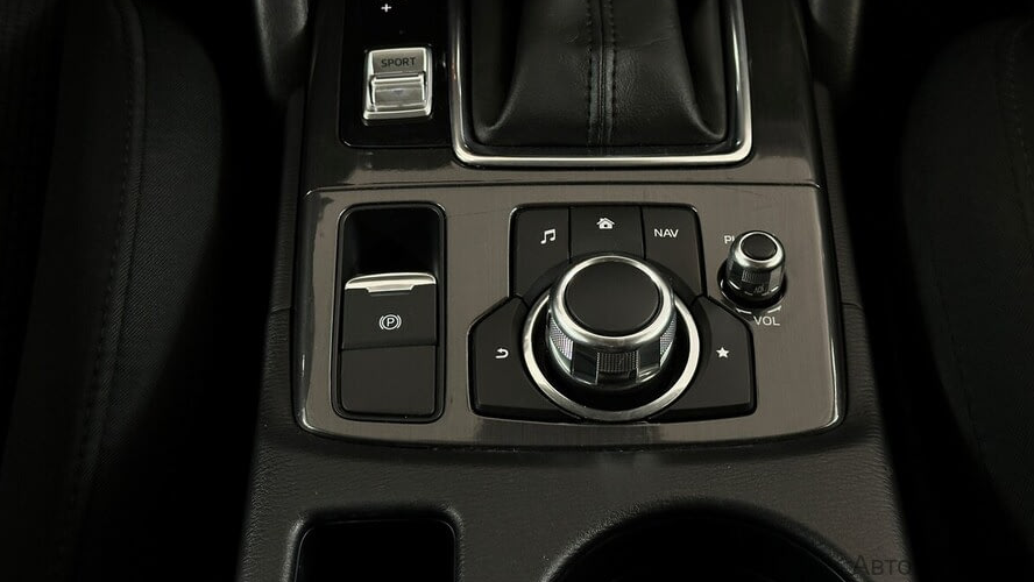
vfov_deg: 22.6
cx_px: 514
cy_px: 195
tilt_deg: -52.2
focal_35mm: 53
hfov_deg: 39.2
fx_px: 1453
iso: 160
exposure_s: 1/50
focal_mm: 6.86
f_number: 1.78
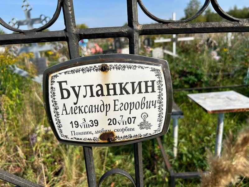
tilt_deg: -19.4
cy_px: 94
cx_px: 124
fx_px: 187
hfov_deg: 67.3
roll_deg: +2.4
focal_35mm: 26
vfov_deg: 53.1
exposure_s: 1/4444
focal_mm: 5.7
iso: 50
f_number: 1.5
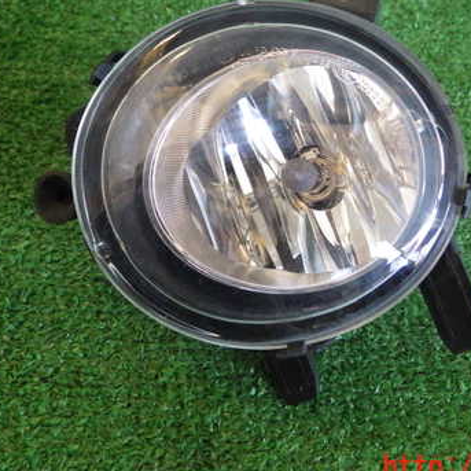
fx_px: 739
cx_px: 282
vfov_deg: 35.2
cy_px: 176
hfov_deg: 35.2
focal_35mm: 48
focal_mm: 5.5
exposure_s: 1/50
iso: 800
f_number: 2.3
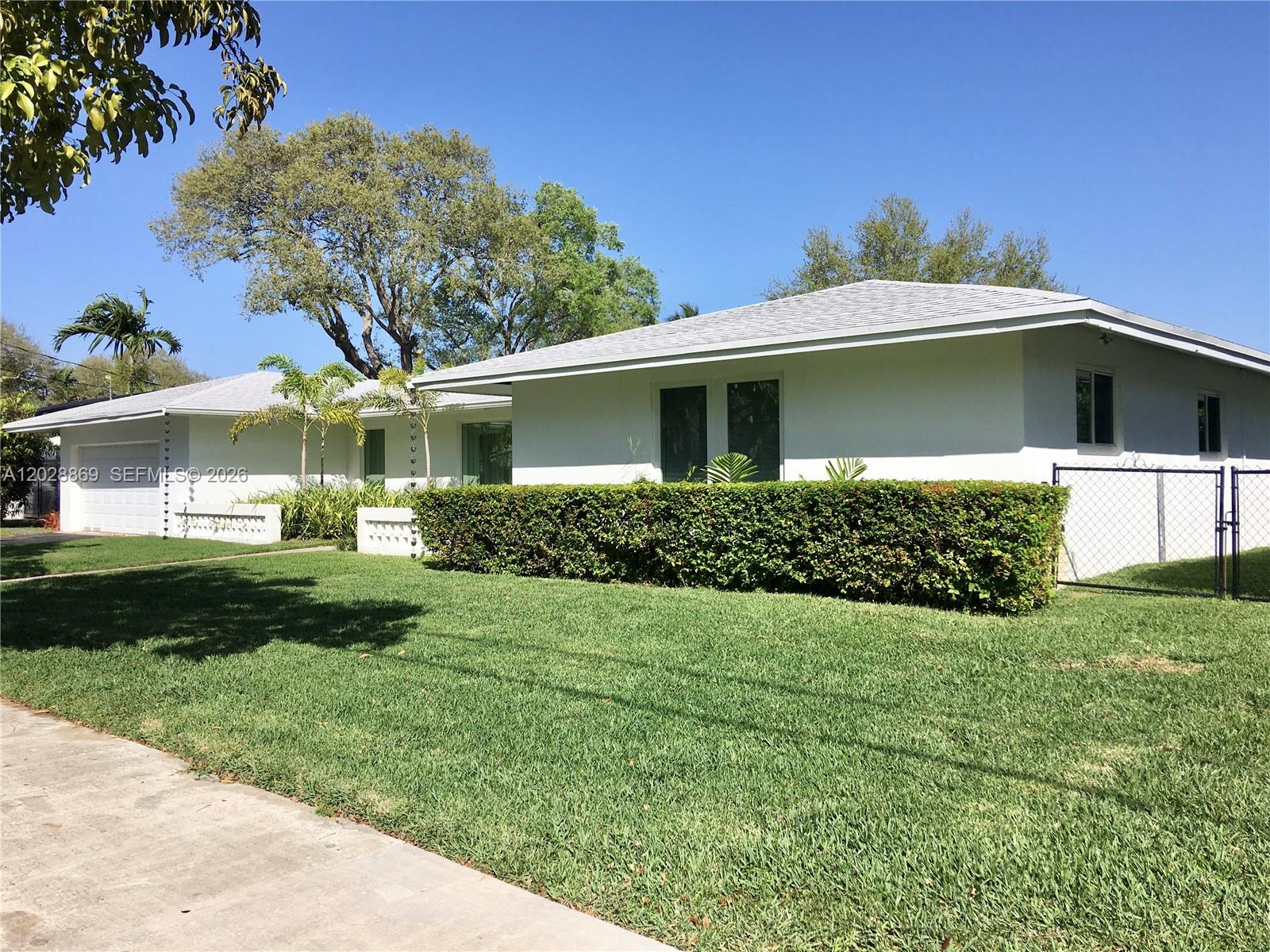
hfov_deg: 61.7
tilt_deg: +2.1
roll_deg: +0.3
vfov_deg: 48.2
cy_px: 476
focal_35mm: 29
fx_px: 1064
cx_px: 635
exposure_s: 1/2137
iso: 25
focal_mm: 4.15
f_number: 2.2
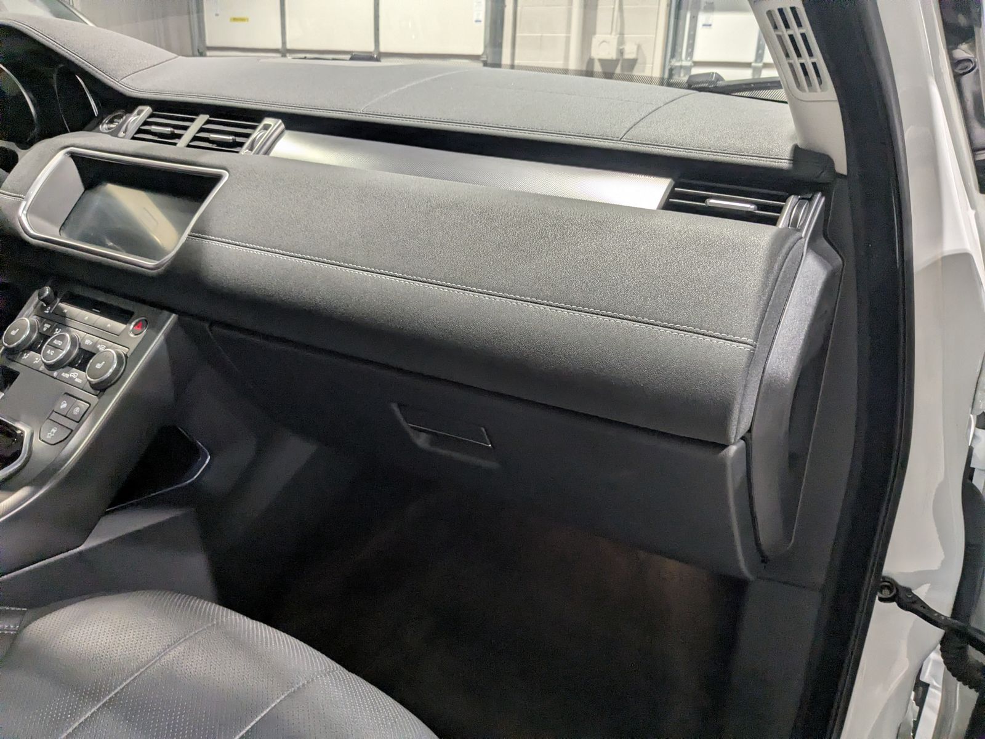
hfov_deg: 65.3
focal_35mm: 27
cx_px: 492
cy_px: 370
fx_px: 768
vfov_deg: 51.4
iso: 312
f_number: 1.73
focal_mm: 4.38
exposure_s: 1/120
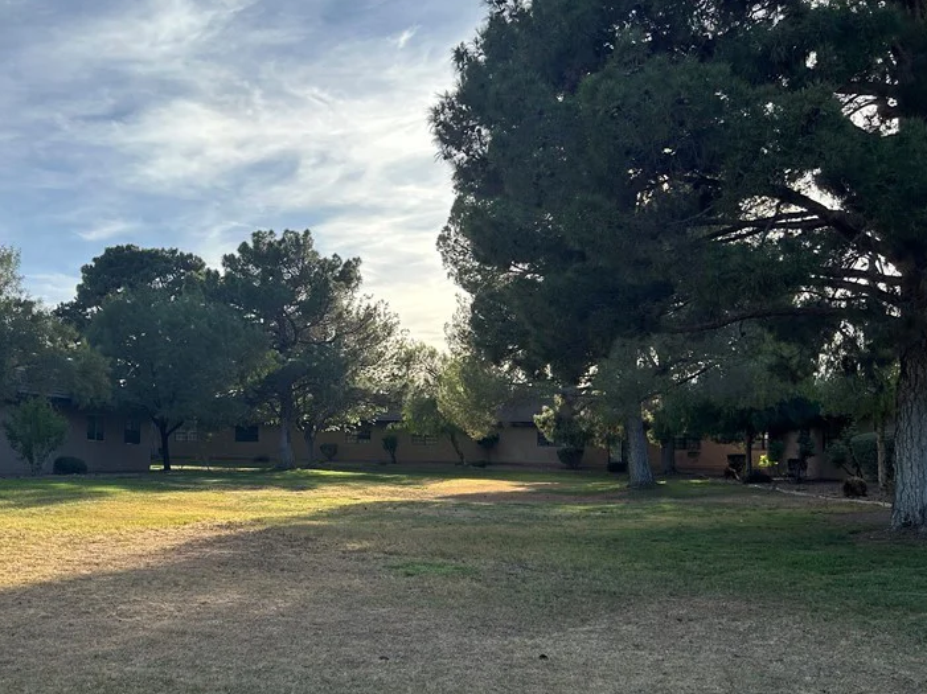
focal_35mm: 38
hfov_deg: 47.8
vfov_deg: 37.5
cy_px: 432
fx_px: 1017
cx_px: 275
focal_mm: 5.7
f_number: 1.5
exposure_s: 1/2994
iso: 50
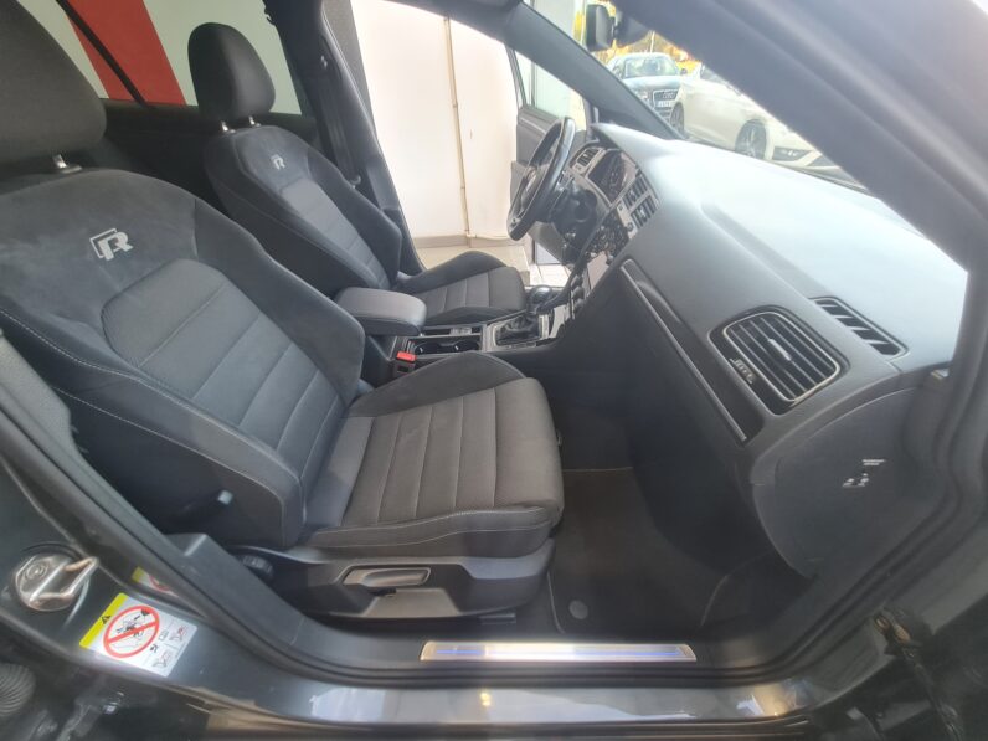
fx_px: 371
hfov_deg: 106.2
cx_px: 494
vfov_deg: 89.9
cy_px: 370
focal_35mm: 13
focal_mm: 2.2
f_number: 2.2
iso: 200
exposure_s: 1/50
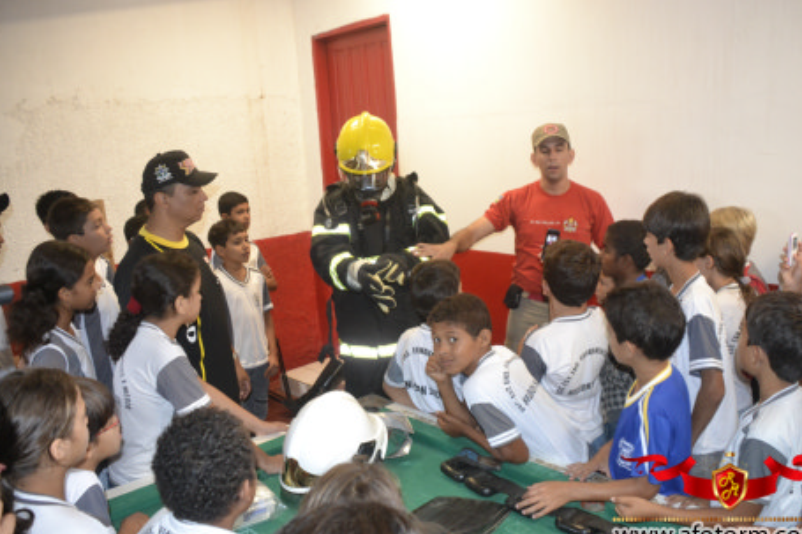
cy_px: 279
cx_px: 428
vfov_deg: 39.9
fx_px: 735
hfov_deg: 57.2
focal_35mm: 33
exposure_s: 1/60
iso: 2000
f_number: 3.5
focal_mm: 20
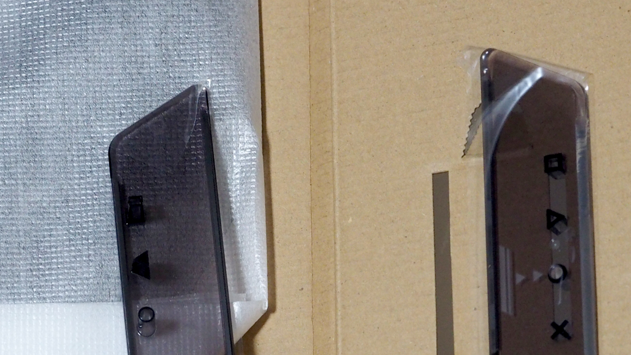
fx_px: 3882
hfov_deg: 9.3
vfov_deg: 5.2
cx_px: 166
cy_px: 131
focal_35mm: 232
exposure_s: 1/50
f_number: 4
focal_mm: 60
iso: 1600
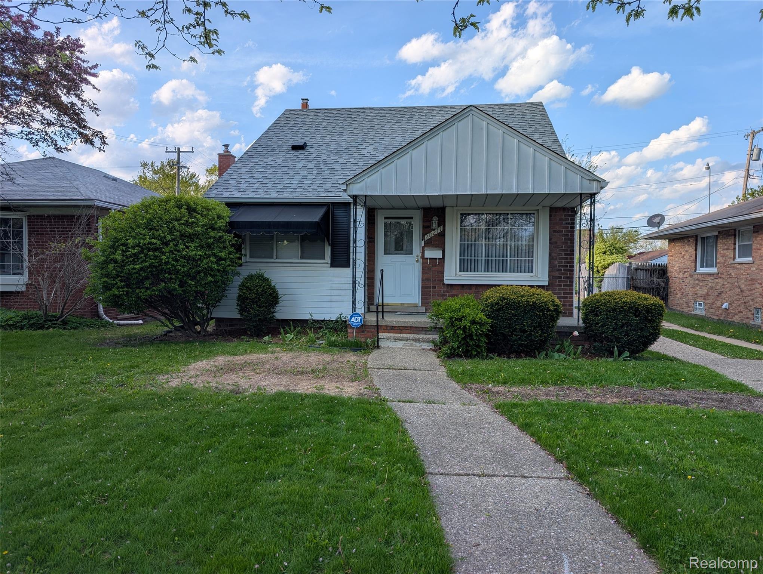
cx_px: 382
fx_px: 530
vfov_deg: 56.9
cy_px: 287
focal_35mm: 24
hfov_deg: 71.5
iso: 21
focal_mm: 6.9
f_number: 1.68
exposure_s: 1/608
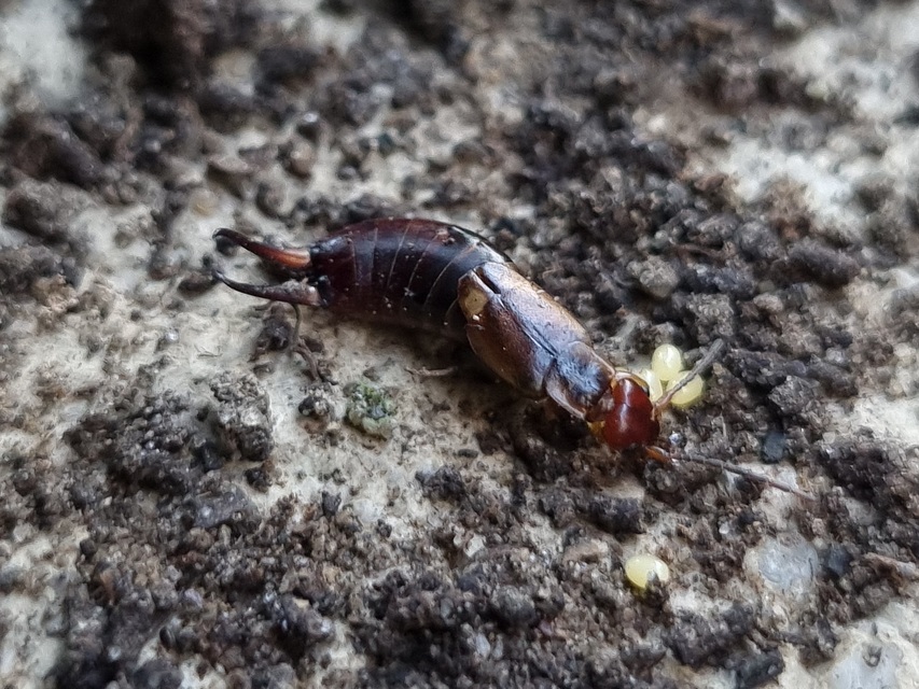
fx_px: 690
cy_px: 344
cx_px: 460
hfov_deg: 67.3
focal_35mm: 26
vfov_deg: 53.1
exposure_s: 1/50
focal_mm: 5.4
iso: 200
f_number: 1.8
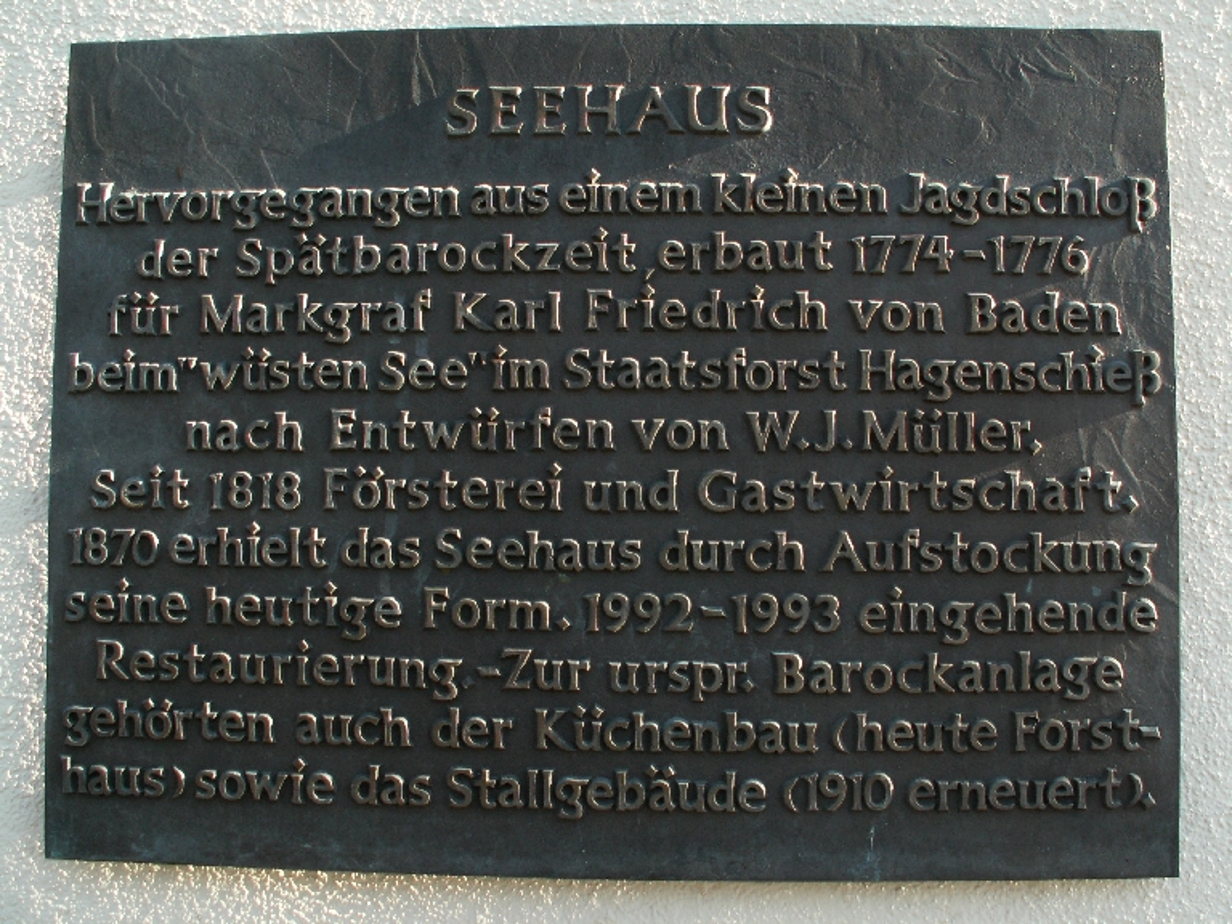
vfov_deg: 40.7
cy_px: 462
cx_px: 616
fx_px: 1246
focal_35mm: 35
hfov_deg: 52.6
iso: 50
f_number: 4
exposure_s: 1/80
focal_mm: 5.86
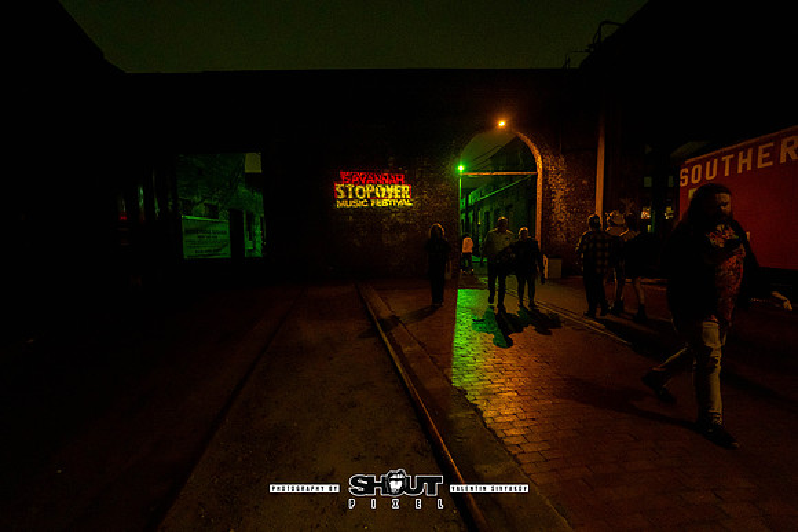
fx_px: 328
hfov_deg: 101.1
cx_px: 399
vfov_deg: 78.1
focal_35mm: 15
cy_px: 266
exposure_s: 1/200
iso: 4000
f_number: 3.2
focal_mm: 14
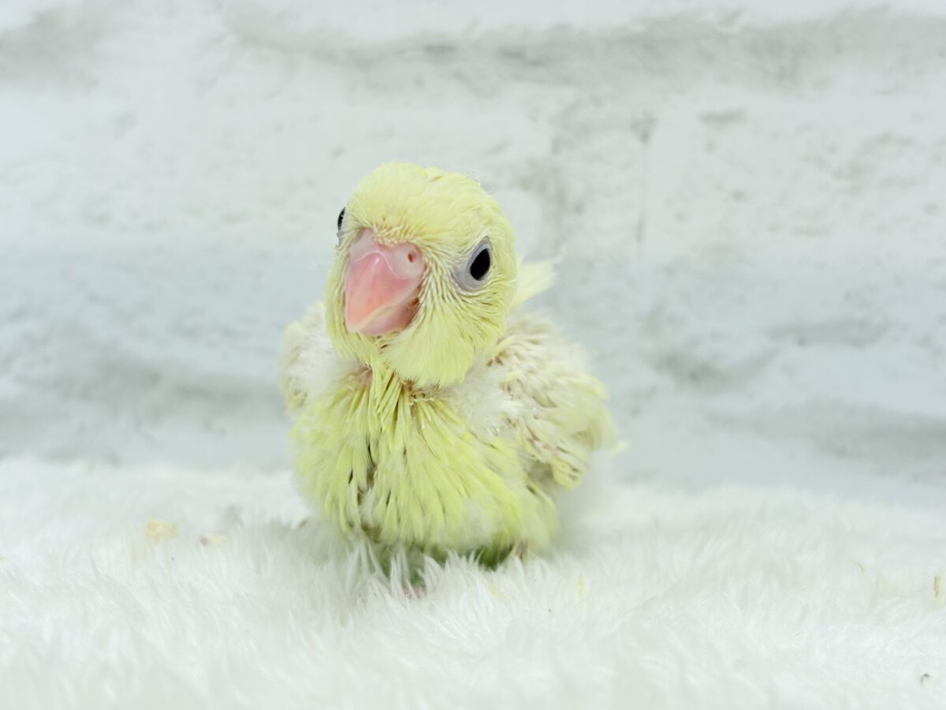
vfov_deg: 28.0
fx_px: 1421
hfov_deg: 36.8
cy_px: 355
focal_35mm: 52
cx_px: 473
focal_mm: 5.96
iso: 64
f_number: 1.6
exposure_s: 1/100
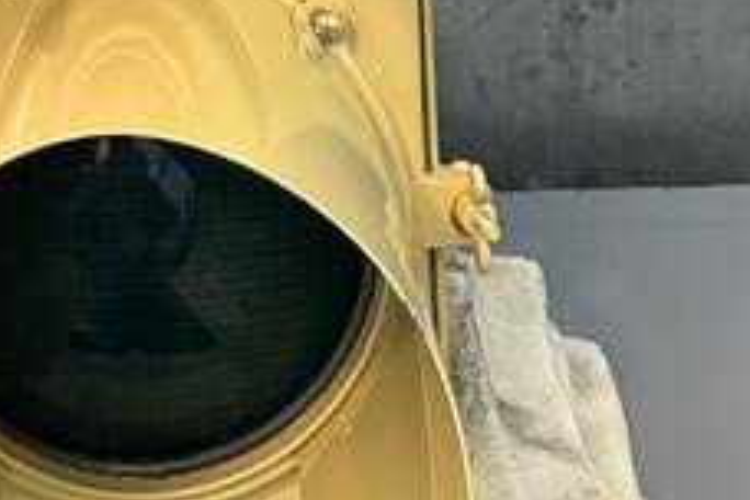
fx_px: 1750
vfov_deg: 14.4
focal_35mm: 84
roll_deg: +0.5
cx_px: 118
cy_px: -388
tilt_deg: -14.5
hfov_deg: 23.7
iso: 800
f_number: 1.78
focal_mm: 6.76
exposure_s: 1/60
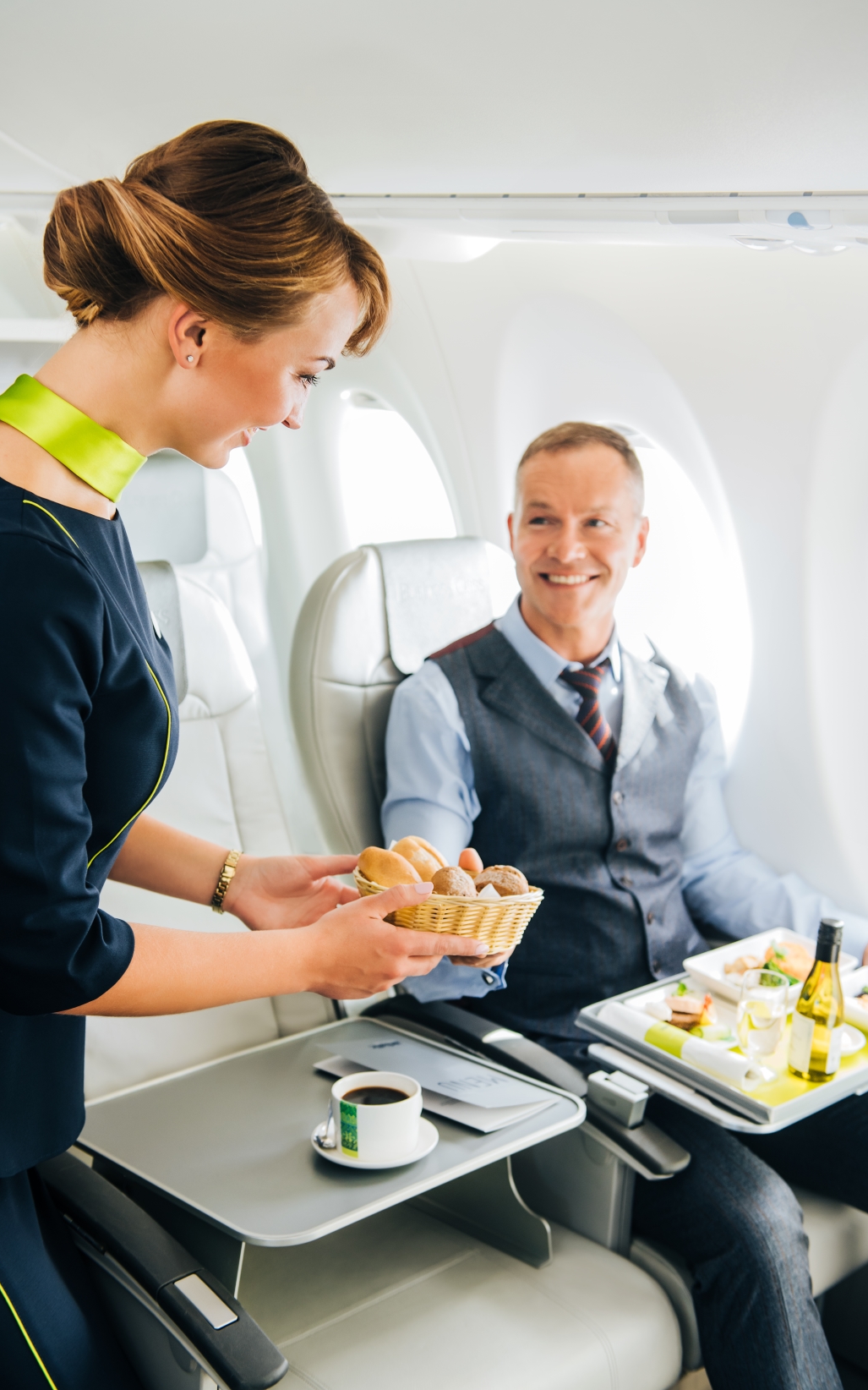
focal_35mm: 43
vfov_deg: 46.2
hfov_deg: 29.9
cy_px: 693
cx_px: 434
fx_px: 1628
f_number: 3.5
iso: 400
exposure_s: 1/160
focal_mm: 42
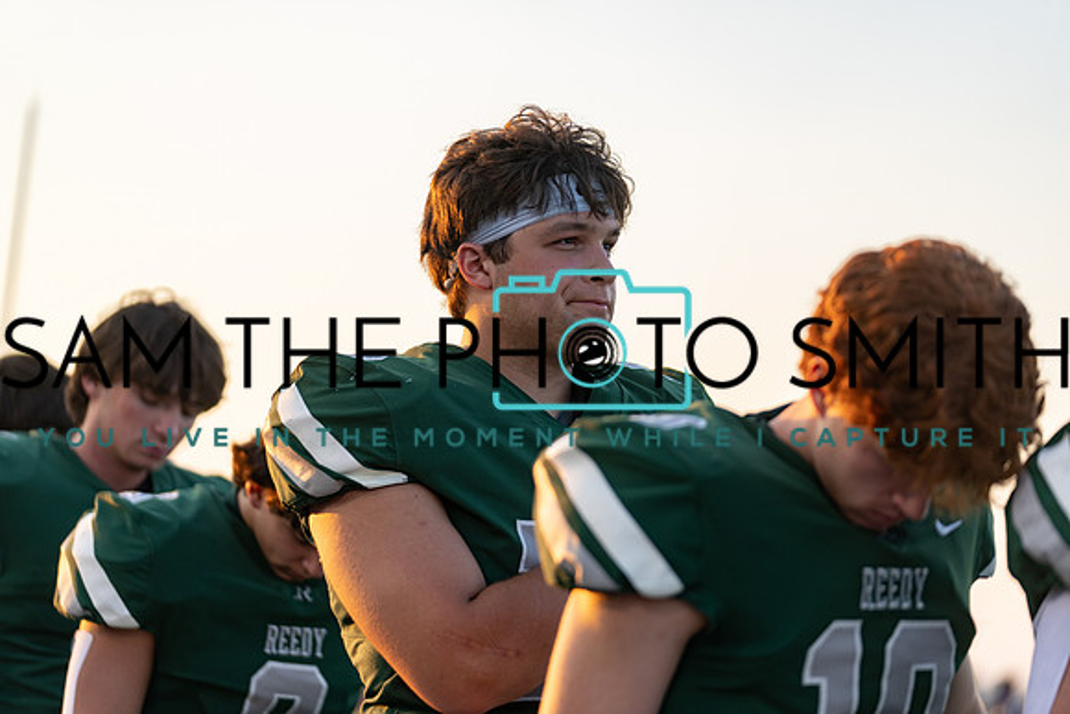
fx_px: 3686
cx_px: 535
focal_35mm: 124
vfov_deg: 11.1
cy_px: 357
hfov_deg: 16.5
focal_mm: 124
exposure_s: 1/320
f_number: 2.8
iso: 160
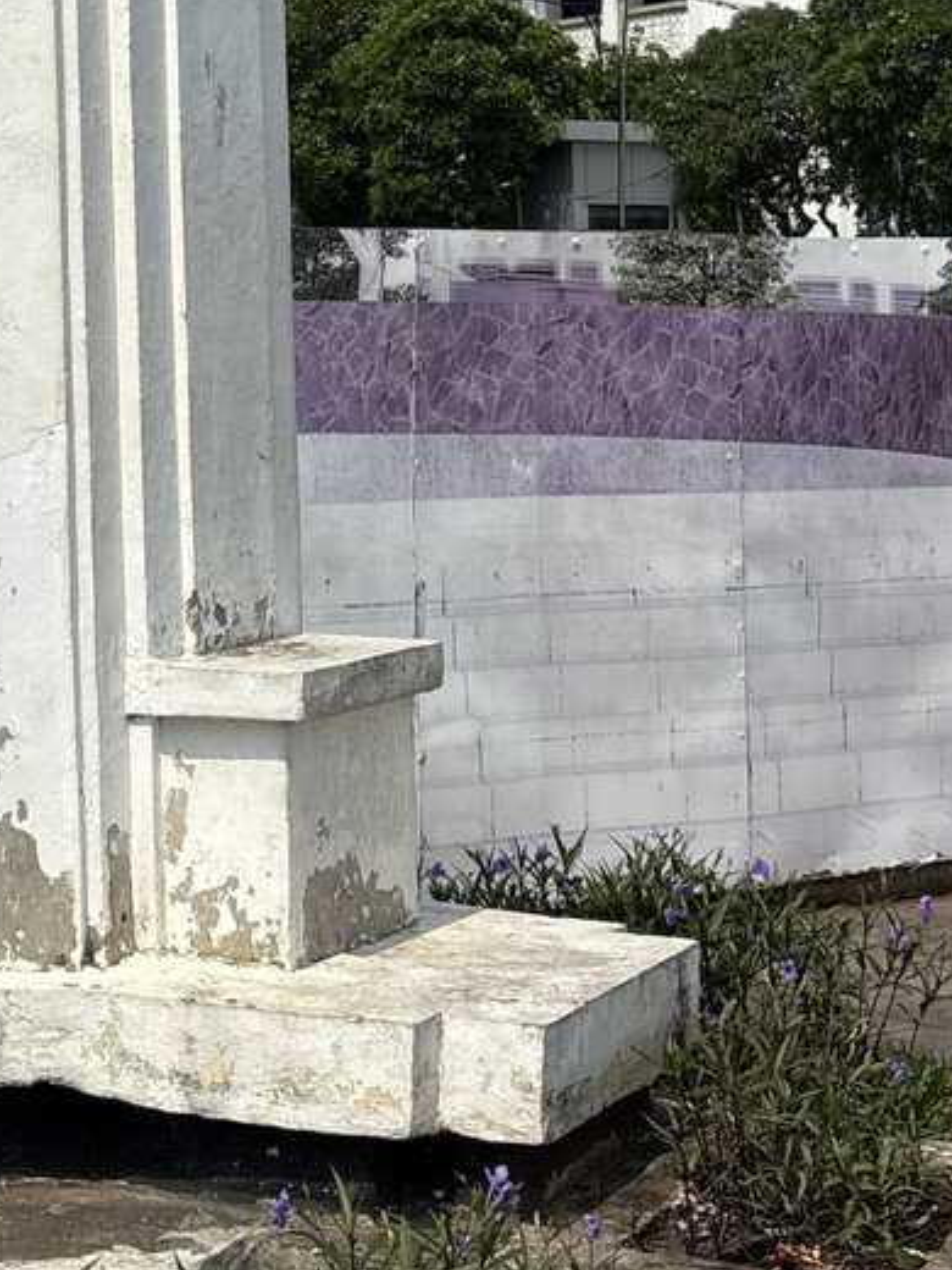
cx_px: -17
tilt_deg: +5.0
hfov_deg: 17.9
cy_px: 107
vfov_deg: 23.7
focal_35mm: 80
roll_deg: +1.8
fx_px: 2934
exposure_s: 1/7813
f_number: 1.6
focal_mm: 5.96
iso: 50
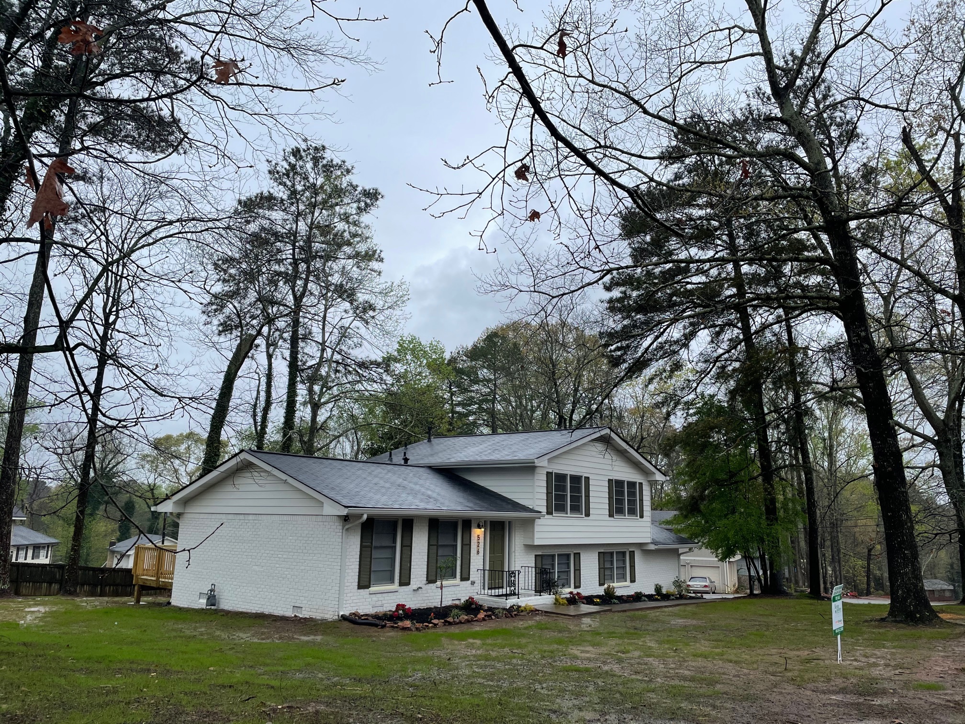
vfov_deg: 53.1
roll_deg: -1.8
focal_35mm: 26
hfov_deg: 67.3
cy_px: 362
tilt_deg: +12.4
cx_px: 482
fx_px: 725
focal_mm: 4.2
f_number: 1.6
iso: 32
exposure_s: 1/932
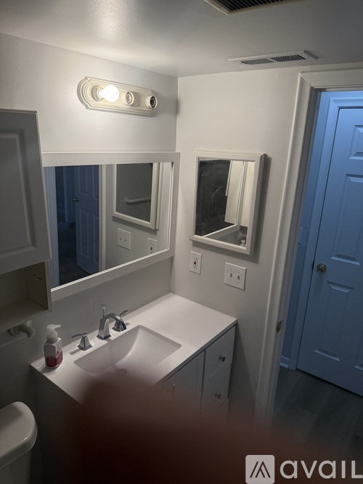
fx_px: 336
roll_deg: -2.6
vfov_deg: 71.6
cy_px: 242
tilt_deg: -15.2
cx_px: 182
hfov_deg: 56.8
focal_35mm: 24
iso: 160
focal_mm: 6.76
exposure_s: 1/222
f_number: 1.78
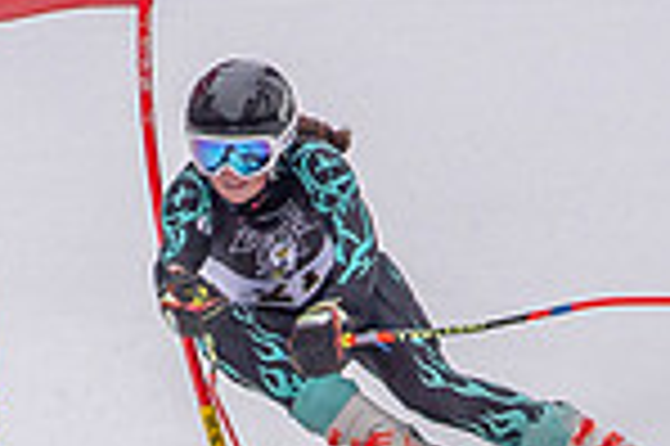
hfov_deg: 0.6
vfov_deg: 0.4
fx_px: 63040
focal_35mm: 3391
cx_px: 133
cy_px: 638
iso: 2000
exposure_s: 1/3200
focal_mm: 600
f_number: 6.3
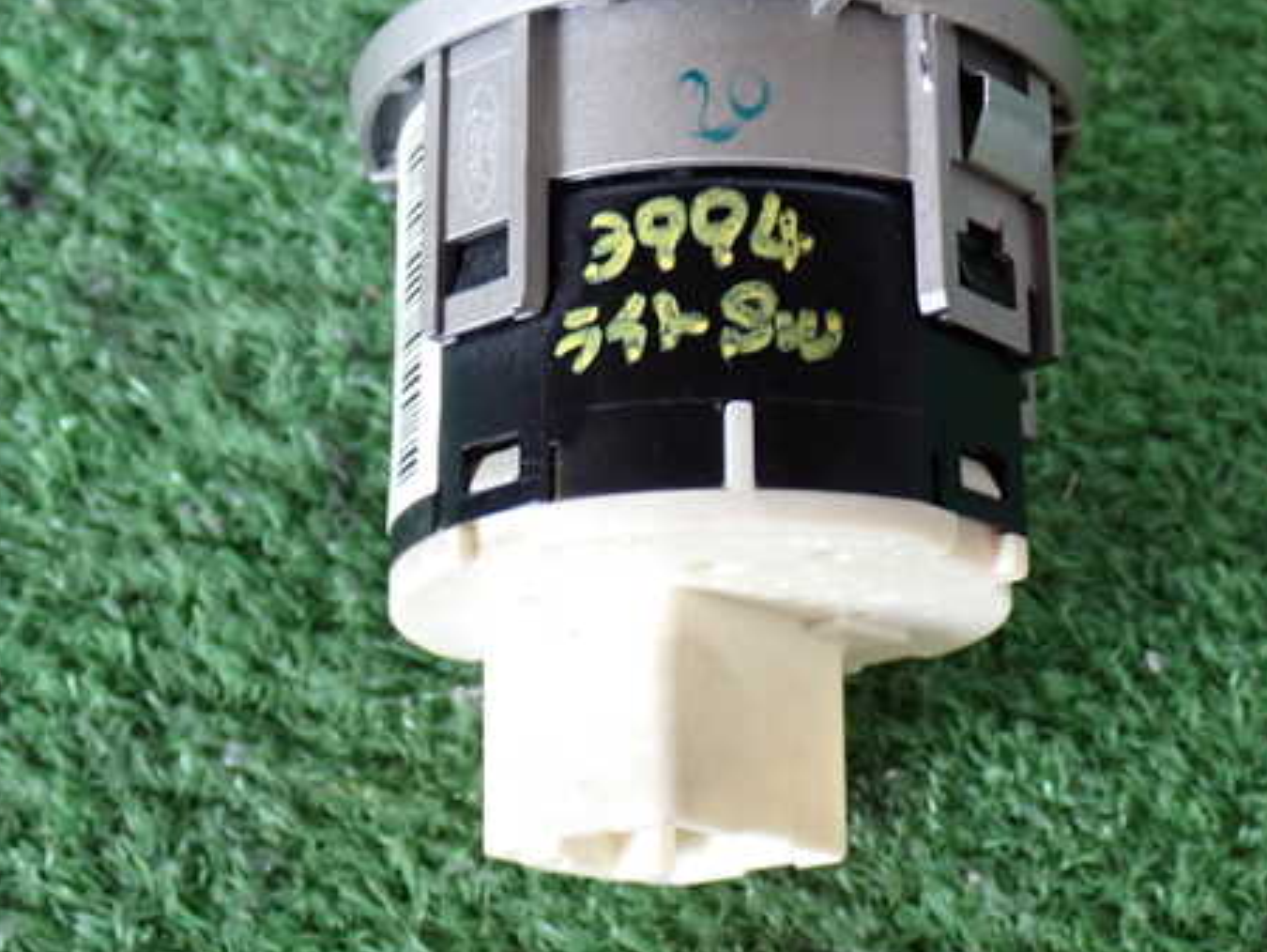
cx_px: 710
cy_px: 445
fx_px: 2637
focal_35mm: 72
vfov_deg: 20.5
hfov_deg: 27.0
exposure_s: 1/50
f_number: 3.3
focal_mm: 9.65
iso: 320
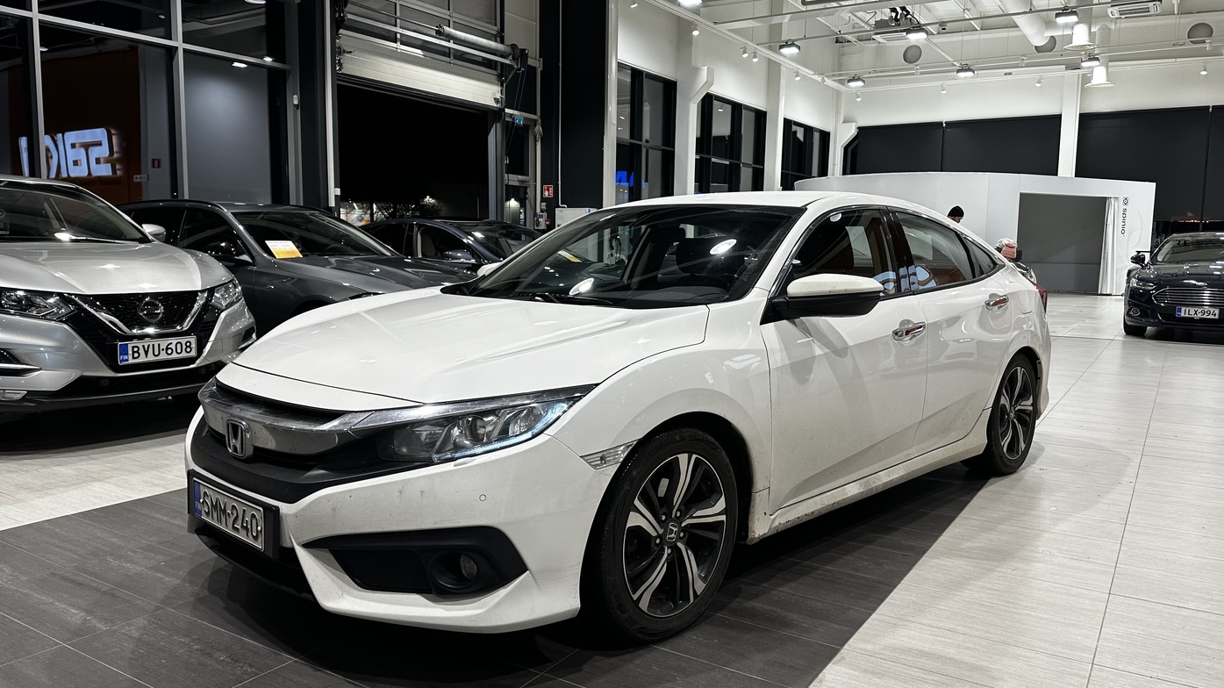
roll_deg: -0.2
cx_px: 614
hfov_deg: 69.9
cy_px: 345
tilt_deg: -5.6
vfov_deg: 42.9
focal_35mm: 27
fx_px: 876
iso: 100
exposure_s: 1/96
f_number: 1.78
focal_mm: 6.86
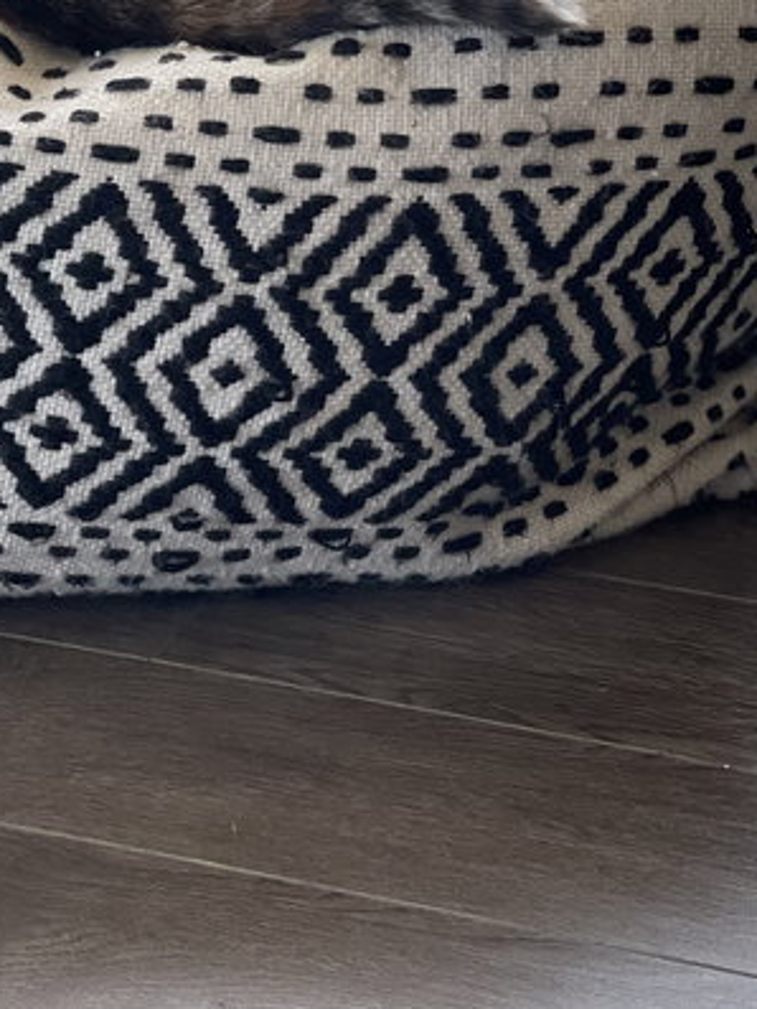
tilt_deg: -19.0
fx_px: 3759
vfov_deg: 15.1
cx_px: 259
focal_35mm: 129
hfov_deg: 11.5
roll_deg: +2.1
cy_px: 43
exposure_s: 1/121
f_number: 2.2
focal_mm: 7.5
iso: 200
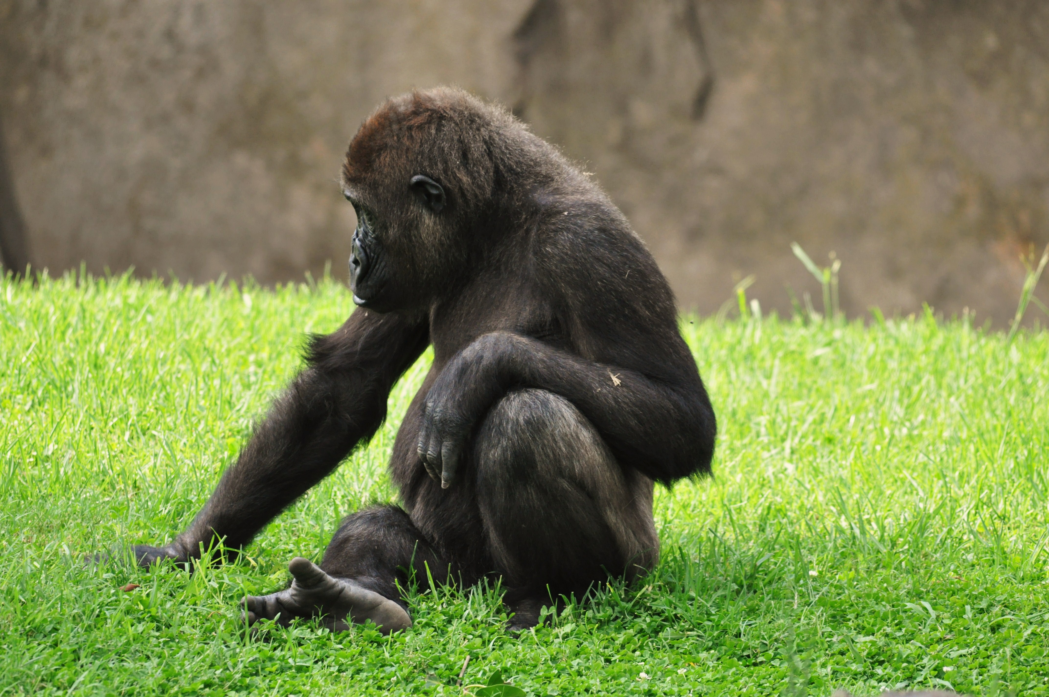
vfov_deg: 2.4
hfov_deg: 3.6
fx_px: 16589
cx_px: 524
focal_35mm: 570
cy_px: 348
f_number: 6.3
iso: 1000
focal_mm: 380
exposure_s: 1/500
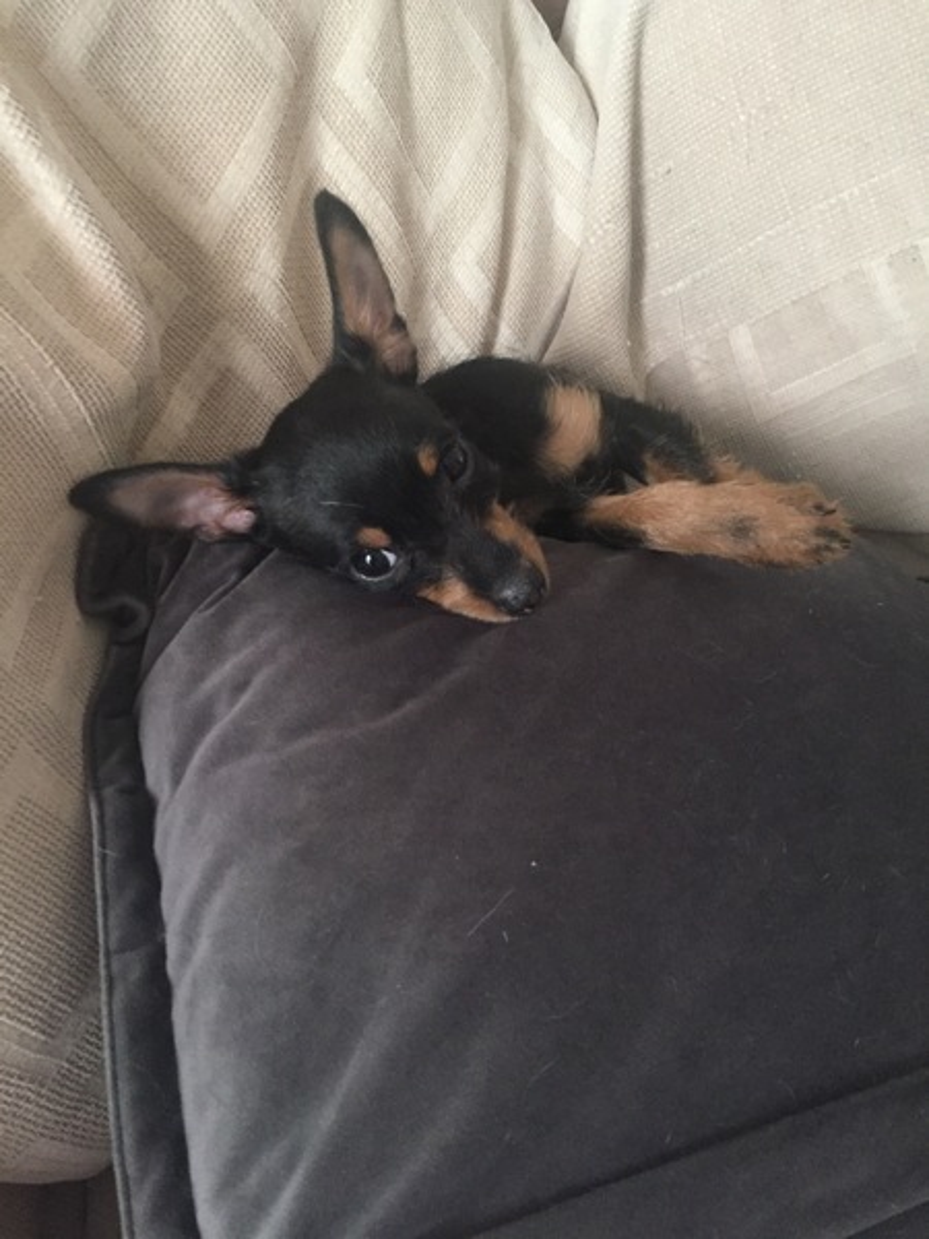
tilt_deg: -45.2
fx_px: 1038
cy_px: 620
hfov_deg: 48.2
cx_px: 464
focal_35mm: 29
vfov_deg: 61.7
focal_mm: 4.15
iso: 250
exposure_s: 1/20
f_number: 2.2
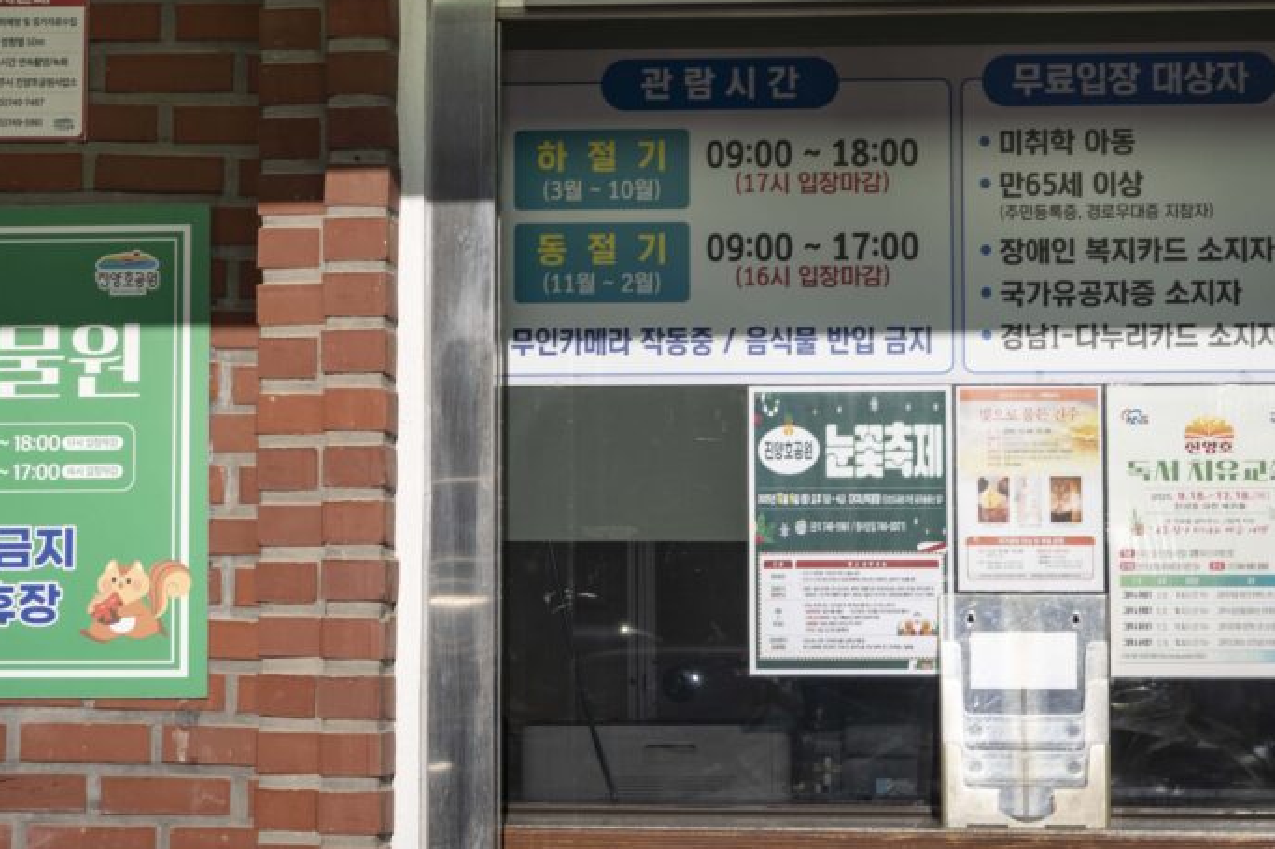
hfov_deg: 22.6
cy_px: 266
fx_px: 3187
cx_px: 588
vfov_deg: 15.1
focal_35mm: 90
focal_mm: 60
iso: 100
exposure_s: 1/200
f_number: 11
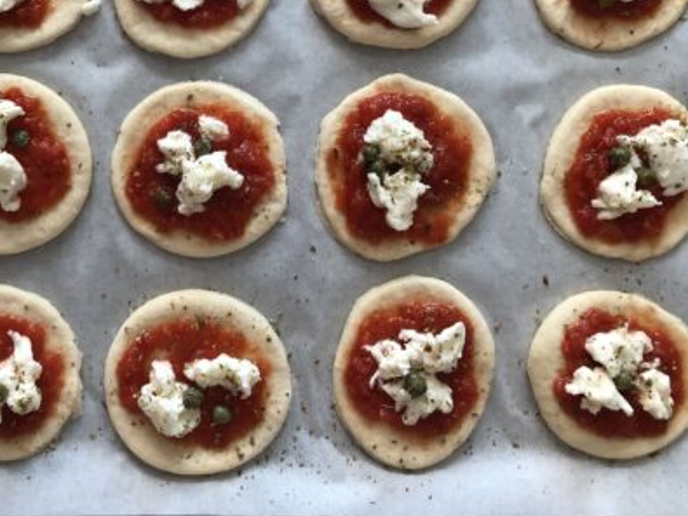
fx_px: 1013
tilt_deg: -87.5
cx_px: 183
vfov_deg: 27.7
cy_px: 75
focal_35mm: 51
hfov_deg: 36.7
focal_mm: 3.99
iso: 32
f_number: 1.8
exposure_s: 1/30
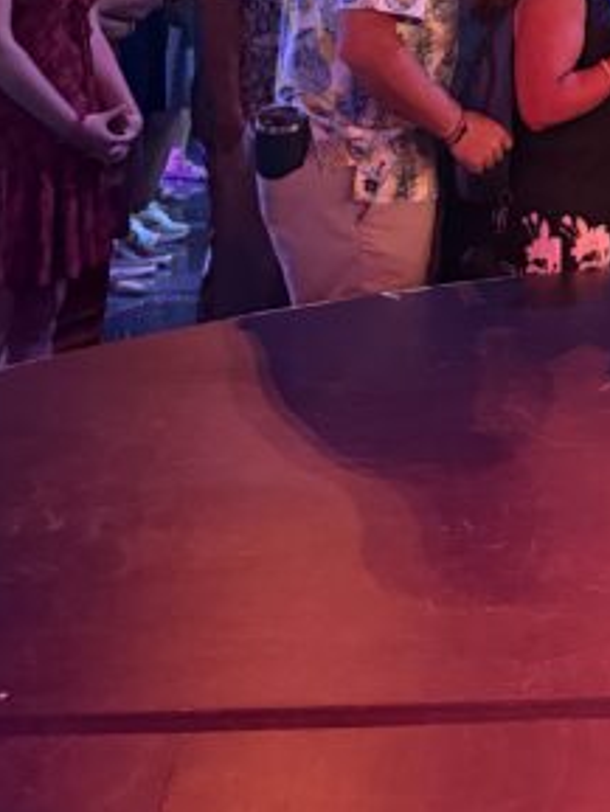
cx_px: 666
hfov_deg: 16.8
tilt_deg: +8.9
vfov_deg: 19.2
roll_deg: -0.9
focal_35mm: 85
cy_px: -509
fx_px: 1996
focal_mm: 6.76
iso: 1000
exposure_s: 1/34
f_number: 1.78
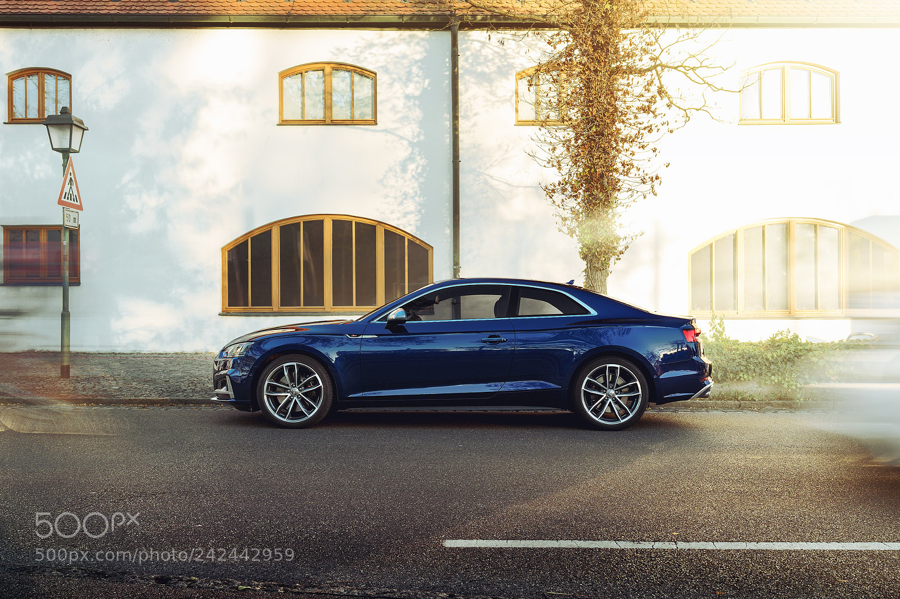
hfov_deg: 54.4
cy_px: 300
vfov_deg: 37.8
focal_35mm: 35
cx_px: 450
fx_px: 875
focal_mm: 35
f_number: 8
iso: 100
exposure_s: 1/13
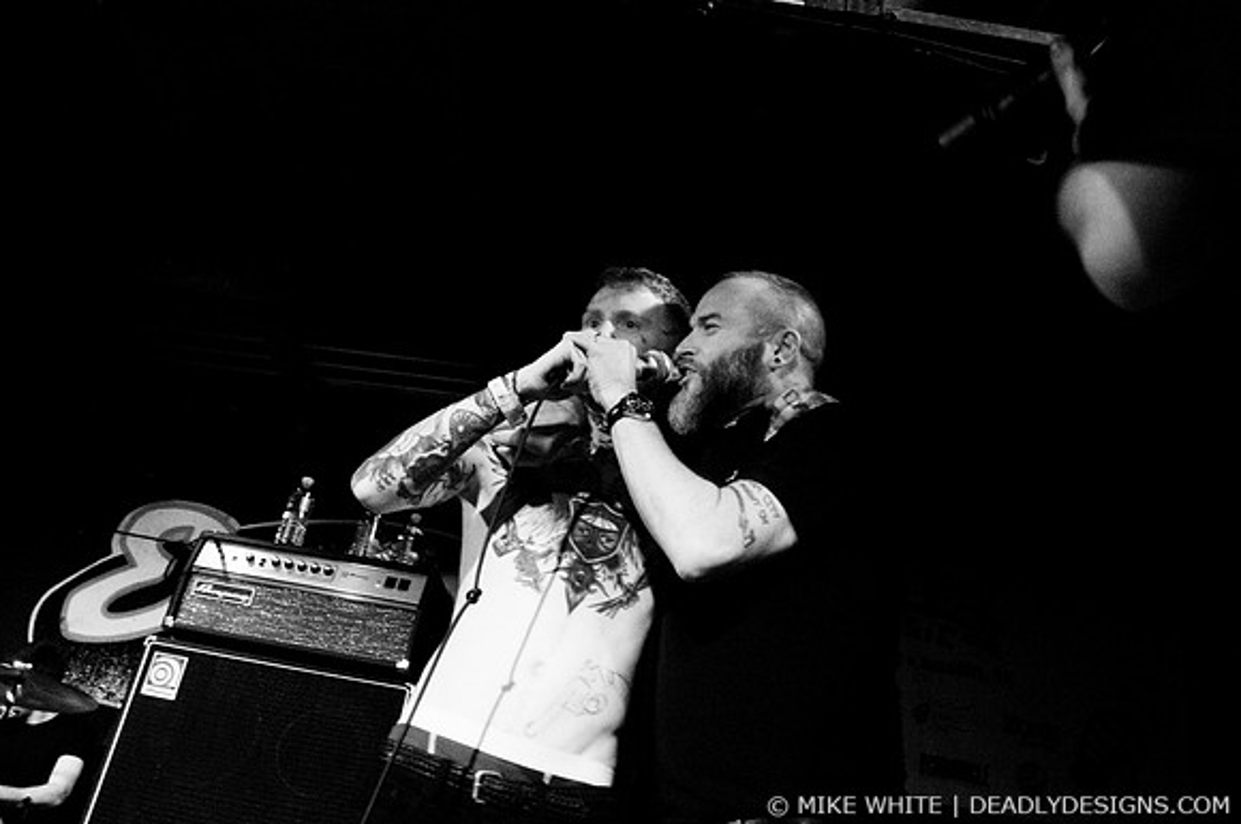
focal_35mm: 30
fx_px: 1033
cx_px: 620
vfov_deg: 43.5
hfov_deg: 62.0
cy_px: 412
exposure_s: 1/60
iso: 1000
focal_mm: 20
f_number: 2.8
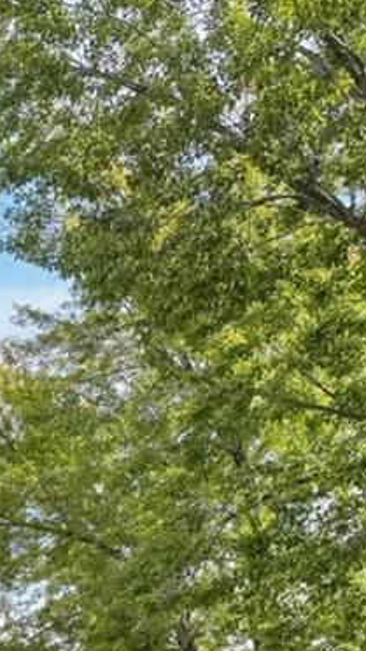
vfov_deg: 23.8
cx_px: -464
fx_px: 1282
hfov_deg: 13.0
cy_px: 920
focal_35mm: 74
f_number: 8
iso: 800
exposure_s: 1/800
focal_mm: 11
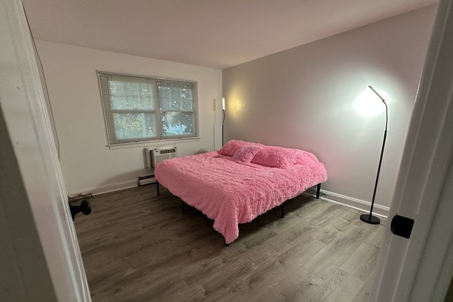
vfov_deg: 73.4
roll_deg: +1.0
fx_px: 201
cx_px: 218
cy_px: 172
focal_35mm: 16
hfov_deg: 96.7
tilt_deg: -14.8
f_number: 2.2
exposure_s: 1/60
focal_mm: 2.22
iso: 250
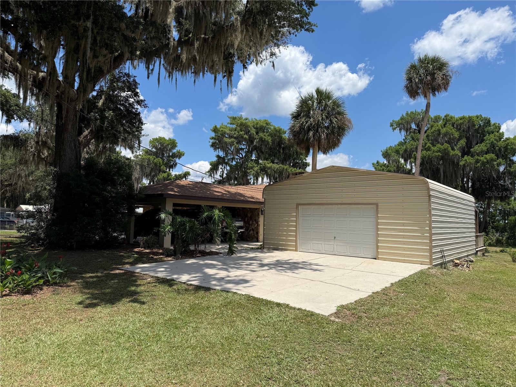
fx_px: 358
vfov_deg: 56.8
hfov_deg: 71.6
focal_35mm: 24
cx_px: 258
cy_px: 194
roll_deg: -1.8
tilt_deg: +5.2
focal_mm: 6.76
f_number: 1.78
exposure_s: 1/5319
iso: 80
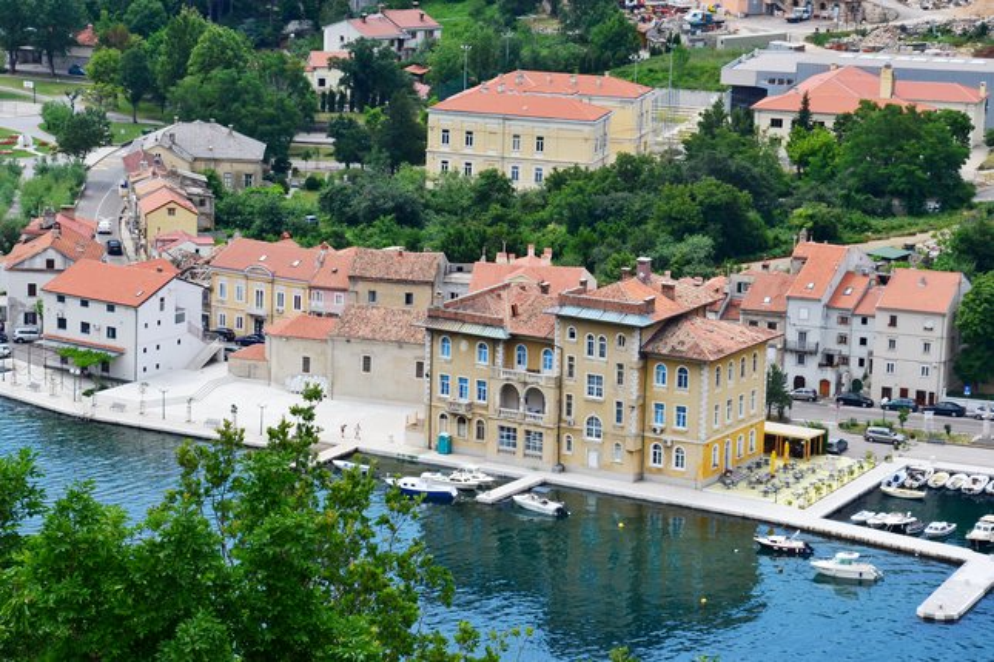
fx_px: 3727
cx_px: 497
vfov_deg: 10.2
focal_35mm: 135
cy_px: 331
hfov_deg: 15.2
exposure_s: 1/500
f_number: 11
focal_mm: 90
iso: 400
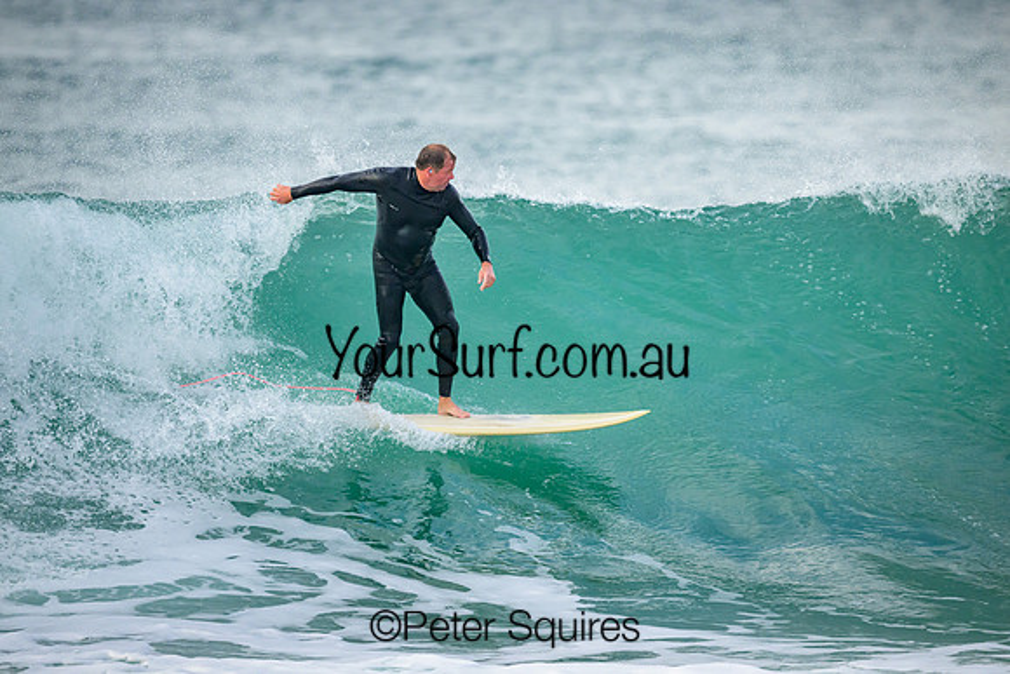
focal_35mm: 800
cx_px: 505
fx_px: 22449
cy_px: 337
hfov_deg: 2.6
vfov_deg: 1.7
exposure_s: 1/2000
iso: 1600
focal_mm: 800
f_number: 6.3
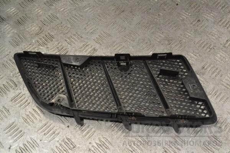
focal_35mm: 39
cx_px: 115
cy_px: 76
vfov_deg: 34.2
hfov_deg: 49.6
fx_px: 249
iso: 3200
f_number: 9
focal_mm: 26
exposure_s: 1/320
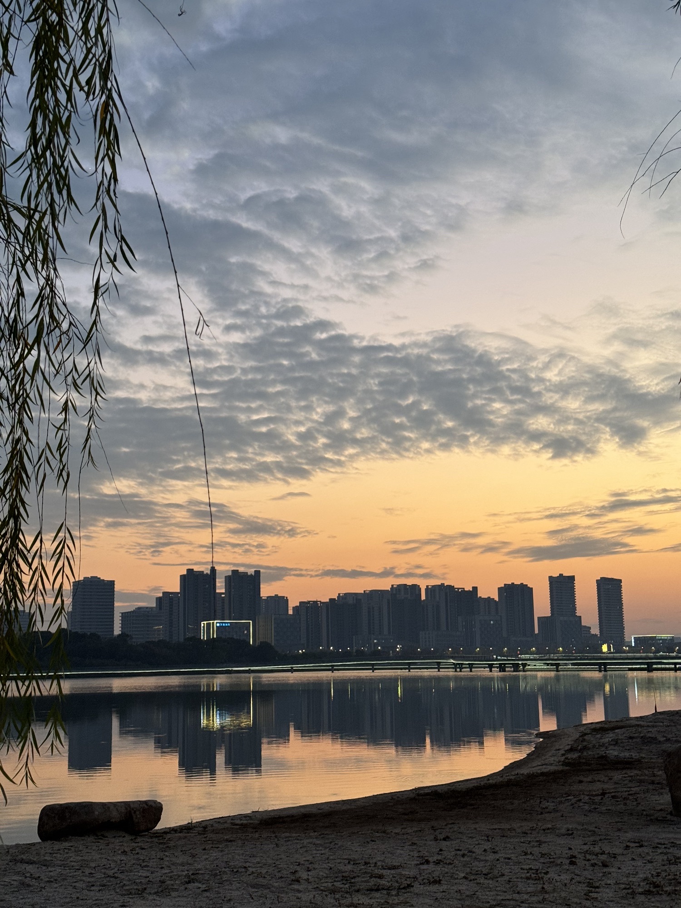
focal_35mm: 48
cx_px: 340
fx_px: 1259
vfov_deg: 39.7
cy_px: 454
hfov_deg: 30.3
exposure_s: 1/60
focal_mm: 6.86
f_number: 1.78
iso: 125
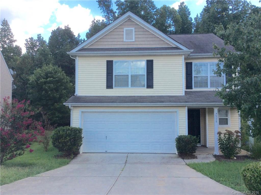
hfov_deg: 56.9
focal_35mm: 32
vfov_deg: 44.0
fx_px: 241
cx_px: 130
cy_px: 98
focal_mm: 3.3
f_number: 2.4
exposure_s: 1/583
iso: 32
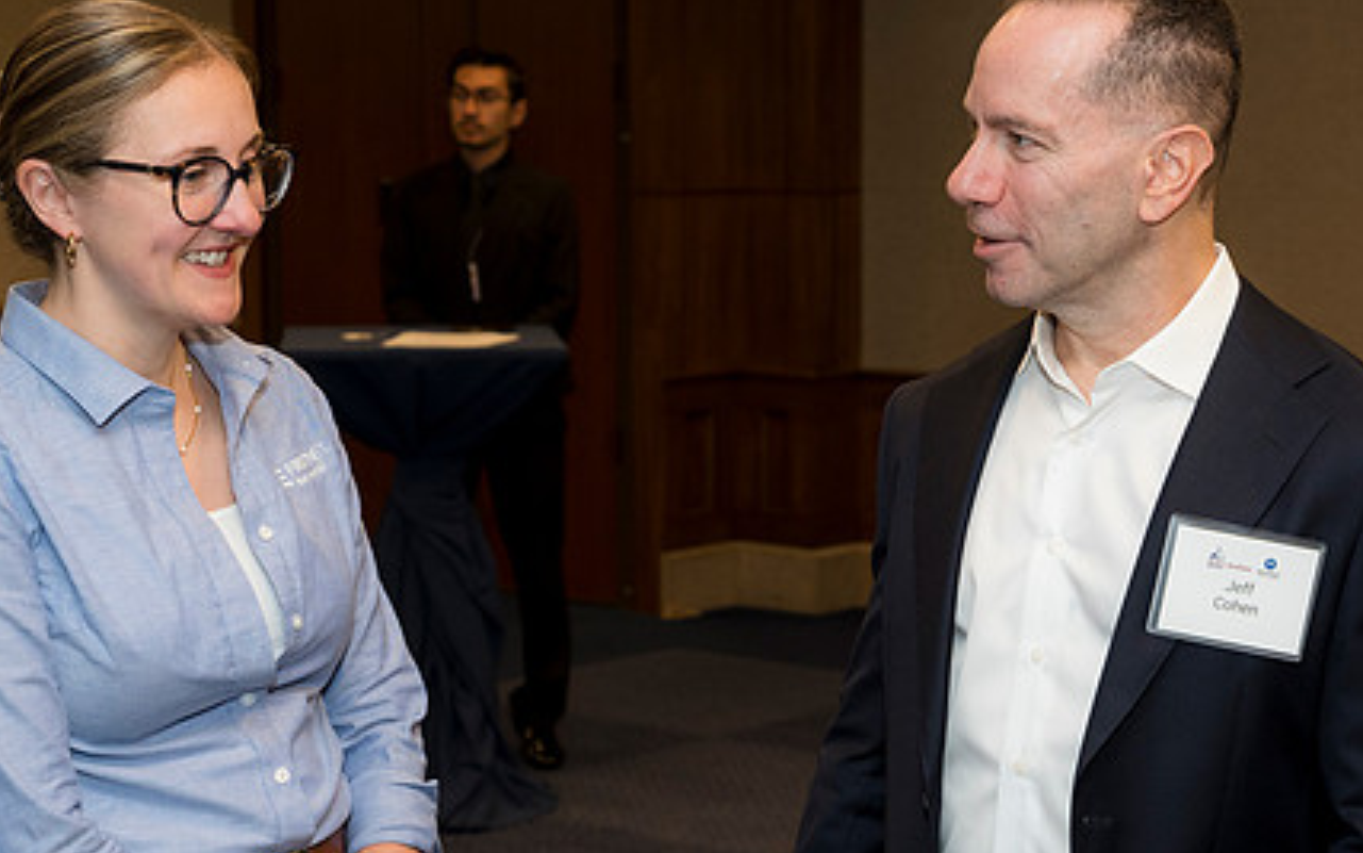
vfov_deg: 18.1
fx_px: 2675
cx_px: 591
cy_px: 487
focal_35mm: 72
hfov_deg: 28.6
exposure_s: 1/125
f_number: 5
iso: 800
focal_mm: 52
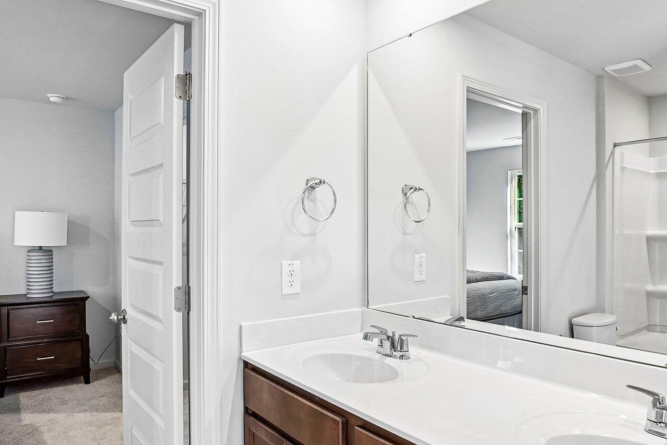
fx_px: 445
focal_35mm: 24
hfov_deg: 73.5
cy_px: 226
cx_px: 372
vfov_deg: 53.1
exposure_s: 1/13
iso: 400
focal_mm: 10
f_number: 8
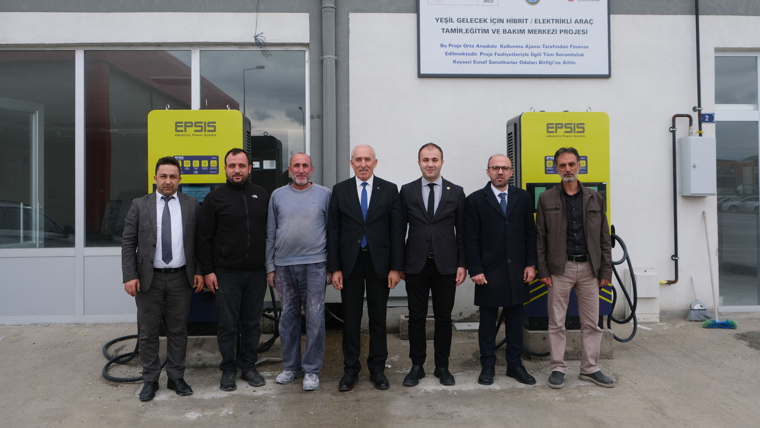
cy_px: 184
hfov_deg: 59.5
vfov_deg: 35.6
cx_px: 386
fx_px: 665
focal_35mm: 33
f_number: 5.6
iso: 320
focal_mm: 20.5
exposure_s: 1/400
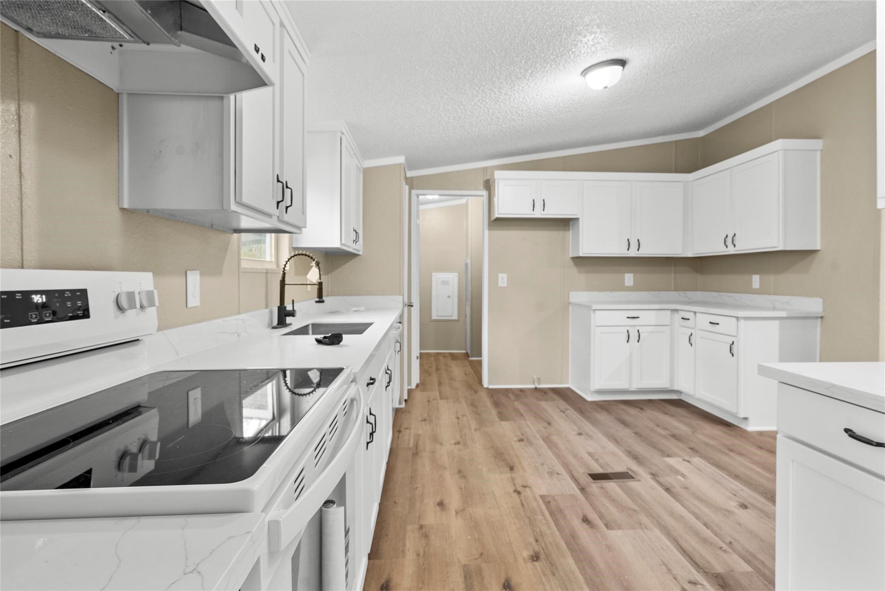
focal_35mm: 18
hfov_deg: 90.0
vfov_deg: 67.4
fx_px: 443
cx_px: 442
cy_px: 296
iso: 800
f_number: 8
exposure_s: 1/2.5
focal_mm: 18
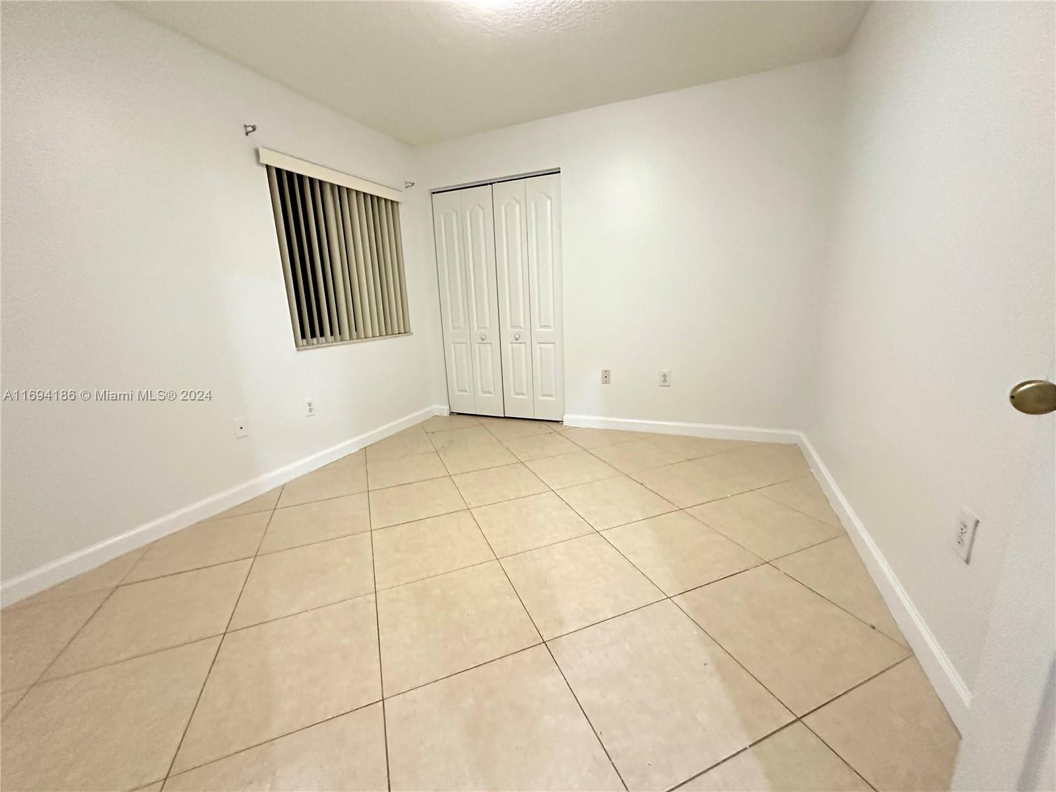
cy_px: 396
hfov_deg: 102.1
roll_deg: +3.0
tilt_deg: -13.1
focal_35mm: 14
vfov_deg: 85.7
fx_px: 427
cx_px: 528
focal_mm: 2.22
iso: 1000
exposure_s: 1/60
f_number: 2.2
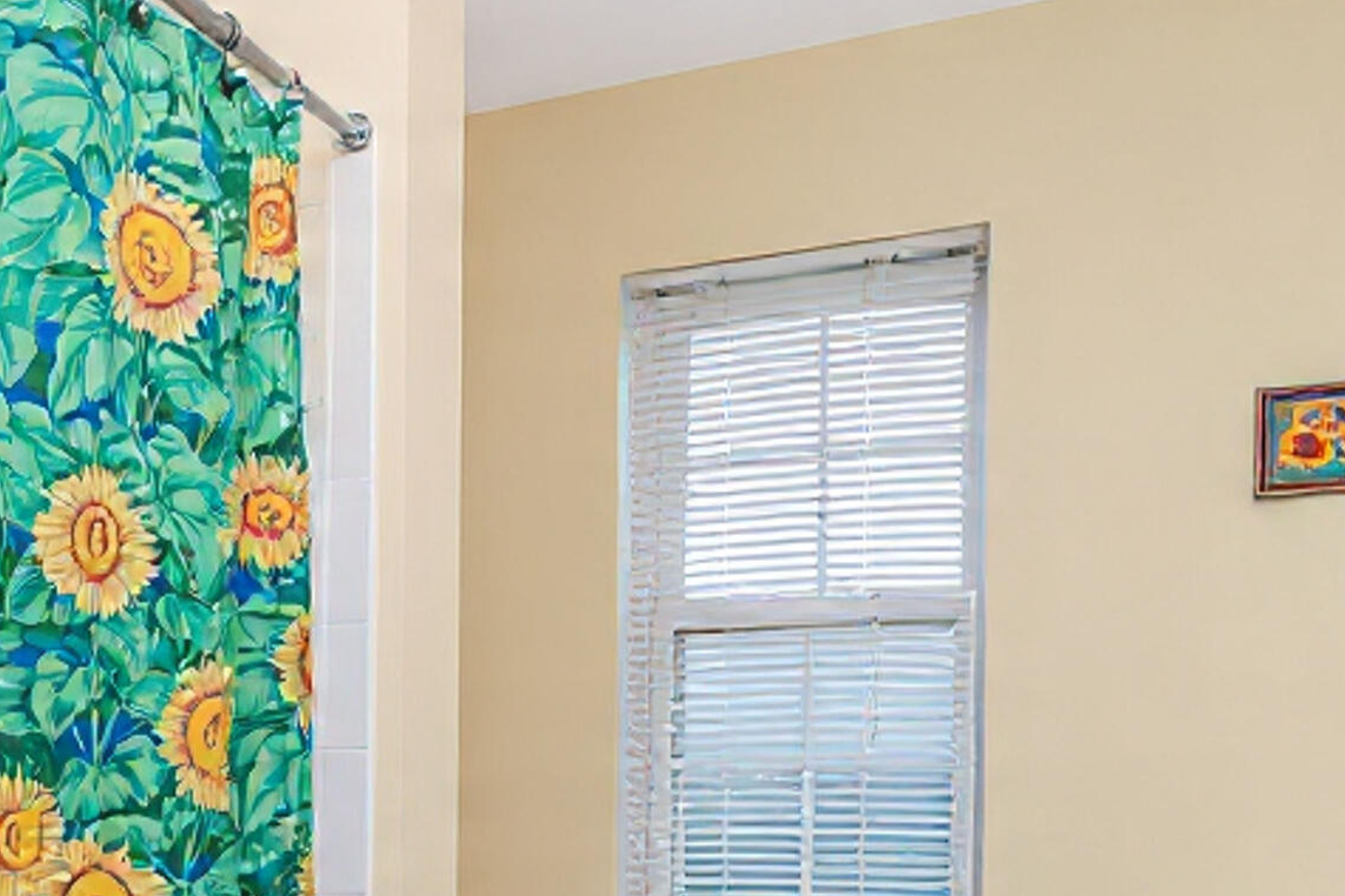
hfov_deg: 45.6
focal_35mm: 42
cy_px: 902
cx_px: 439
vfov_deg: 29.7
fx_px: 1569
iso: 50
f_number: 4.5
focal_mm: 16
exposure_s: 1/40
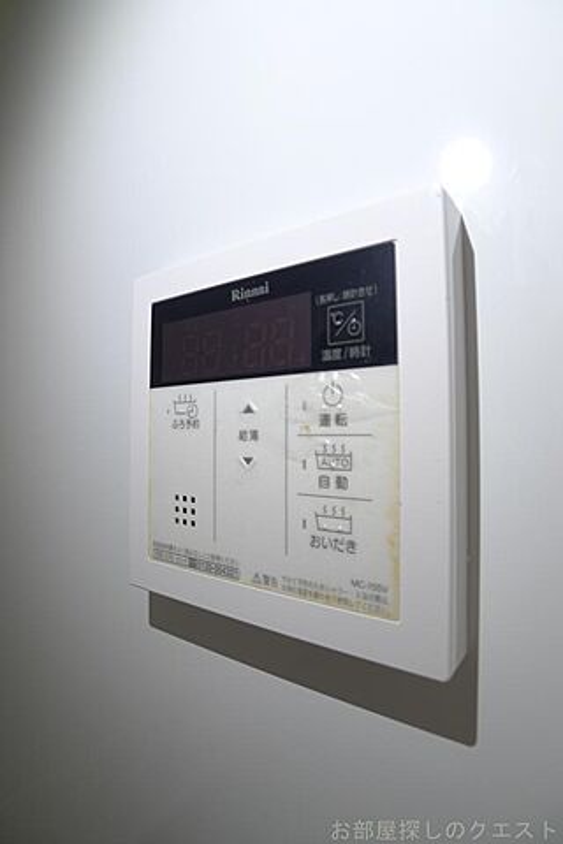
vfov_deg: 73.7
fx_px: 563
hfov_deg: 53.1
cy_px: 422
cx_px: 282
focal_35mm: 24
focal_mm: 5.1
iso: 80
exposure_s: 1/10
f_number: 2
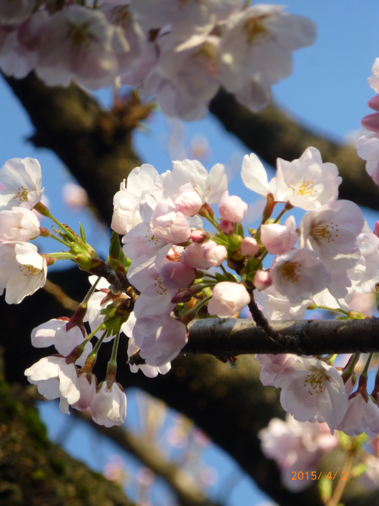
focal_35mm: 480
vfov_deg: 4.1
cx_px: 190
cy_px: 253
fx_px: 7007
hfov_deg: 3.1
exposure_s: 1/125
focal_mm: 86
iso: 125
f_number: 6.4
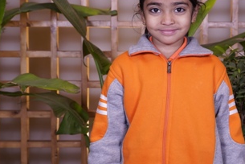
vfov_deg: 15.6
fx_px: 599
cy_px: 65
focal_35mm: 88
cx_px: 171
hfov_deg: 23.0
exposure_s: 1/125
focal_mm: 40
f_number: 4.5
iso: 400
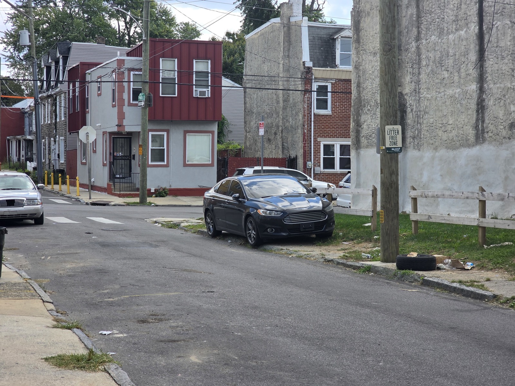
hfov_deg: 28.2
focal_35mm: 69
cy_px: 193
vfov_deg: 21.3
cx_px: 258
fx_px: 1027
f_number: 2.4
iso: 50
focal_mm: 7.9
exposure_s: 1/919
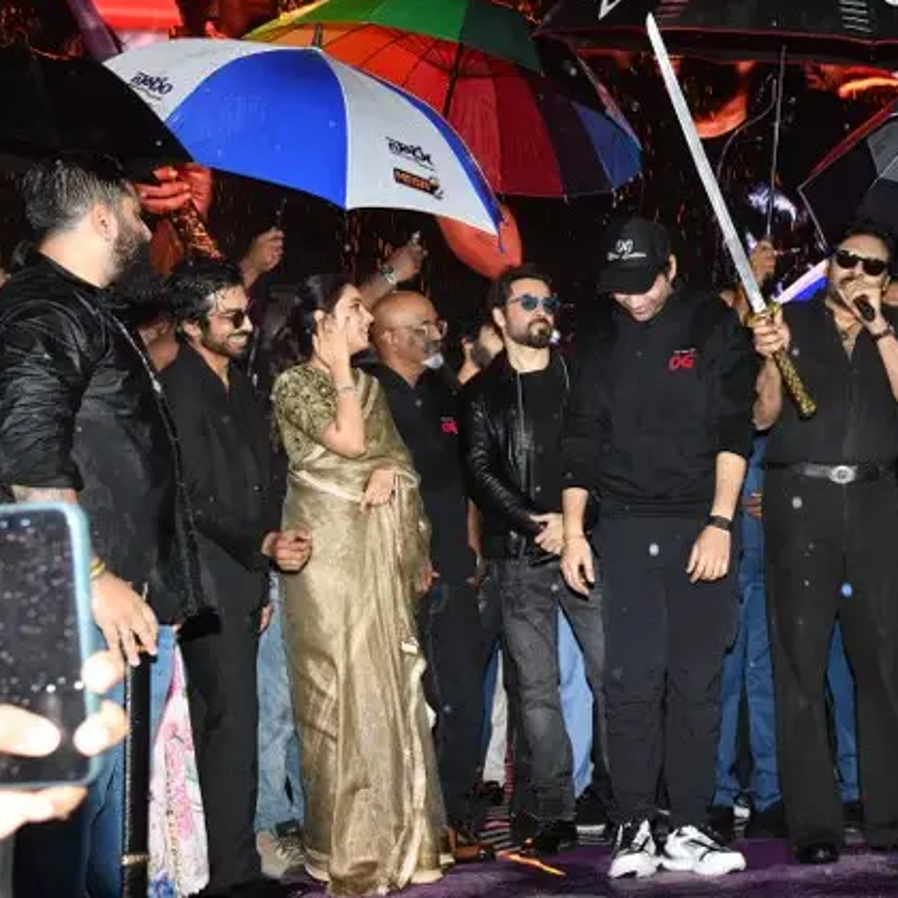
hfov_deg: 29.8
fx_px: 1673
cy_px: 448
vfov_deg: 30.0
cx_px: 594
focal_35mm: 57
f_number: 9
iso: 1600
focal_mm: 44
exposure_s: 1/125
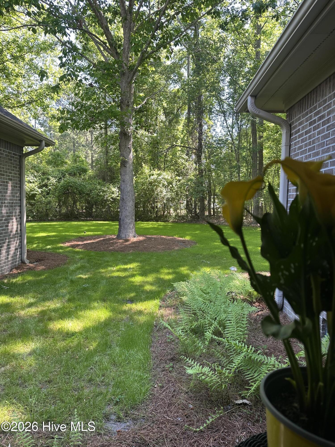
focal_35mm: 24
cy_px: 224
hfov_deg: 56.8
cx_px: 168
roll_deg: -2.5
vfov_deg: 71.6
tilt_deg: -3.7
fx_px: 310
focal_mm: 6.86
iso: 64
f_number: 1.78
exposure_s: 1/142
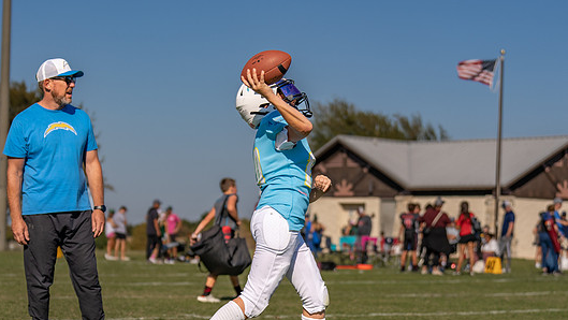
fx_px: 1567
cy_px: 203
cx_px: 230
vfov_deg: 11.7
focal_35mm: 104
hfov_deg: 20.5
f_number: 2.8
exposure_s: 1/5000
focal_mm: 70
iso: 100
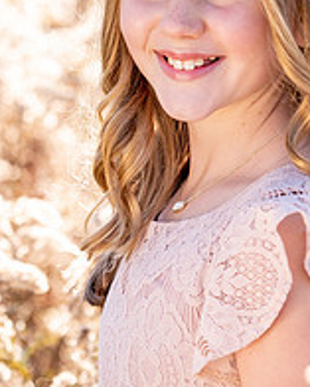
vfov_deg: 3.9
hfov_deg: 3.2
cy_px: 156
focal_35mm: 490
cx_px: 14
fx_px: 5615
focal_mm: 145
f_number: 2.8
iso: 640
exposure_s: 1/2000
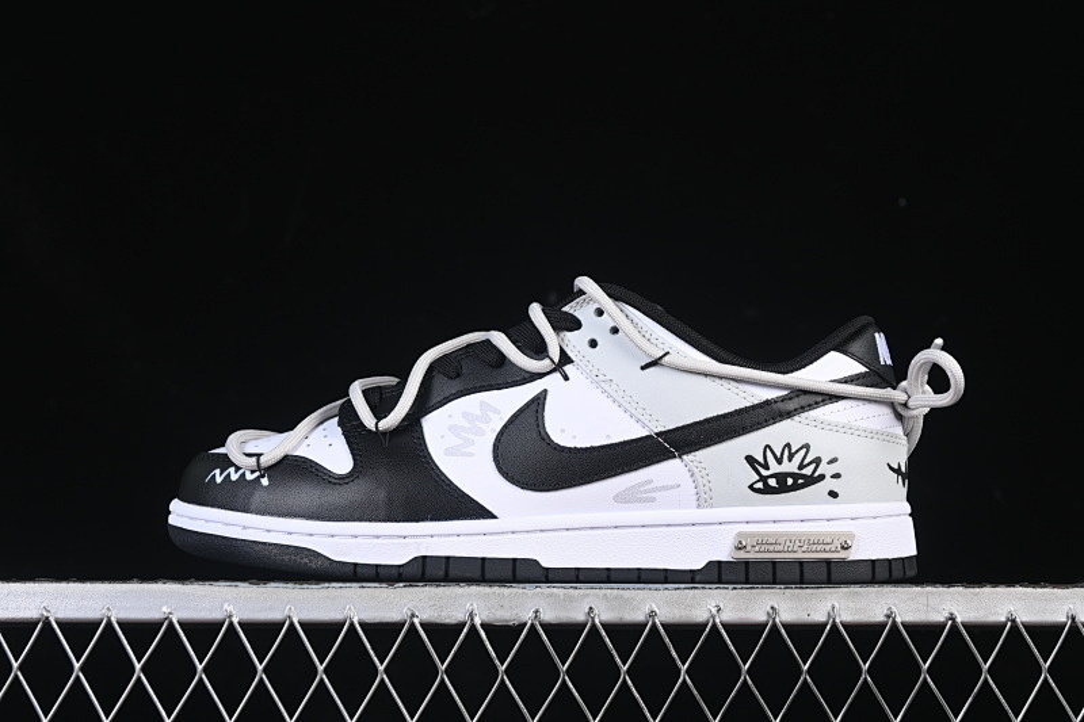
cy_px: 361
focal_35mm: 75
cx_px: 542
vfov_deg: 18.2
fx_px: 2258
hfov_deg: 27.0
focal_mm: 50
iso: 160
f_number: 7.1
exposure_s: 1/80
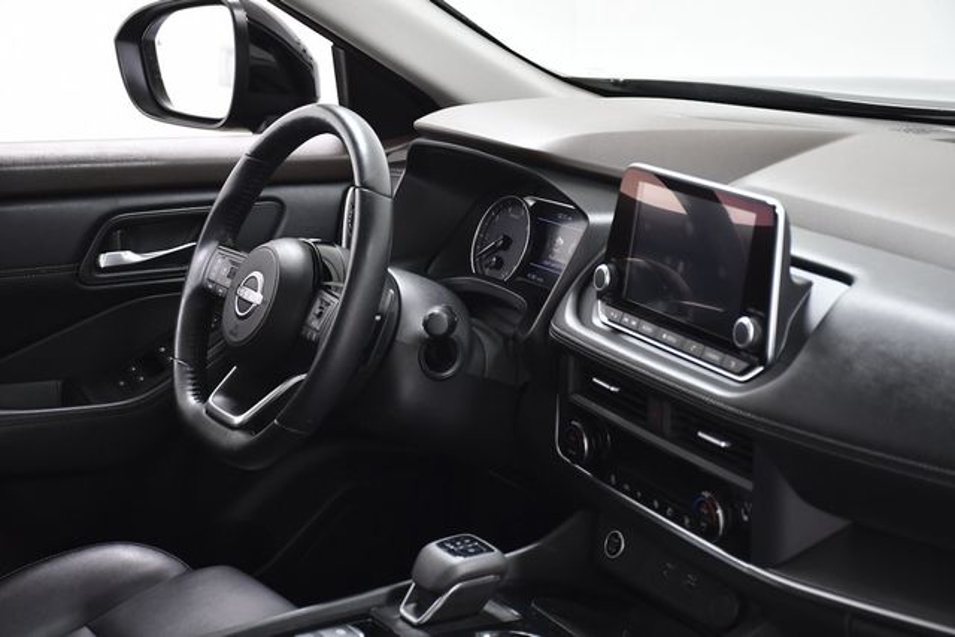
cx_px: 478
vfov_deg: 20.3
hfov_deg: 30.1
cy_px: 318
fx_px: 1778
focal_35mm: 67
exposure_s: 1/100
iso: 1250
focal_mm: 45
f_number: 4.5
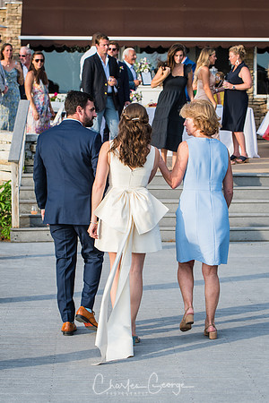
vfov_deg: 19.5
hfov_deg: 13.0
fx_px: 1177
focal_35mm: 105
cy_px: 202
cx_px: 134
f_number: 4.5
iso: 200
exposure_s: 1/640
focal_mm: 70
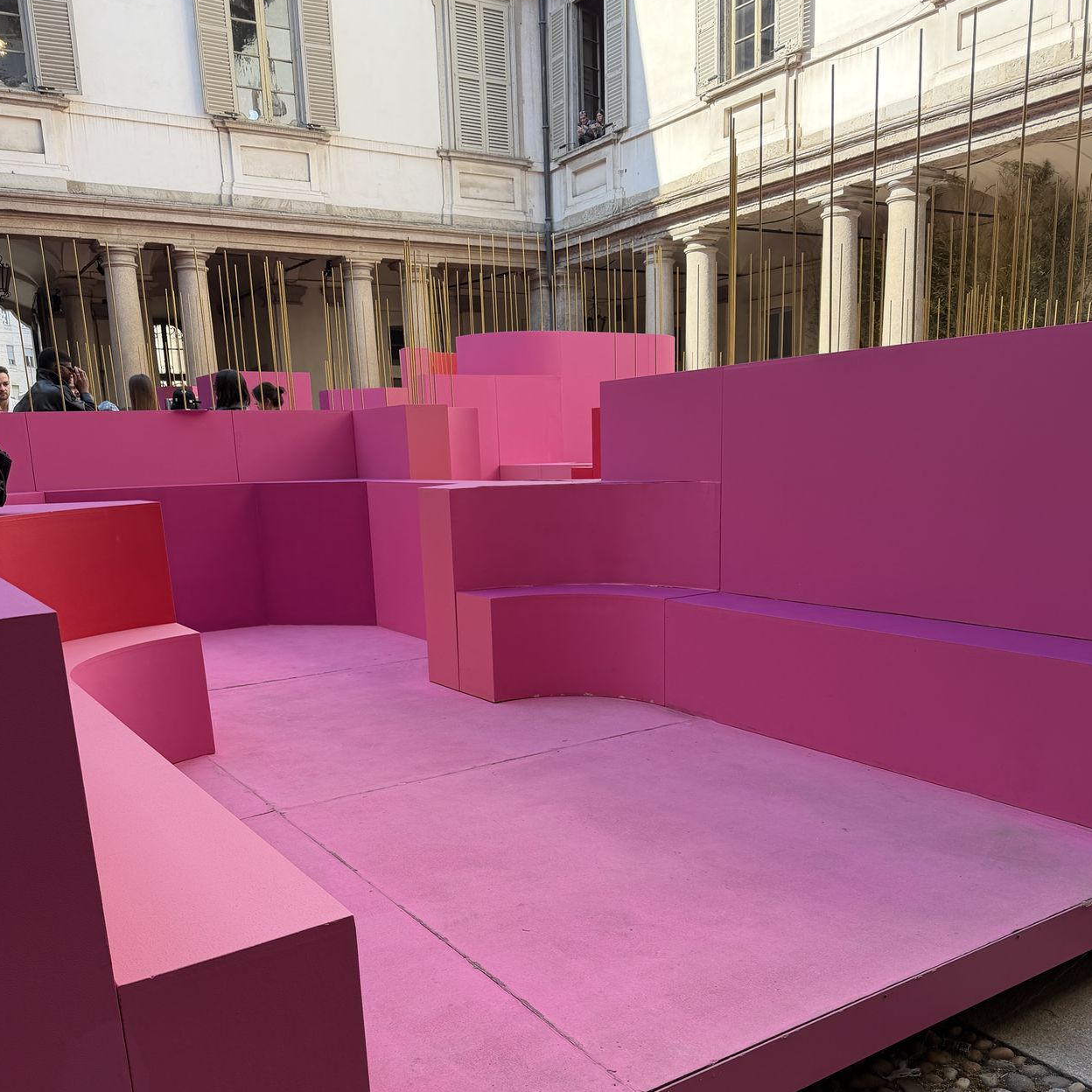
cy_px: 677
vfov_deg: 55.0
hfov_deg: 55.6
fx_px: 1035
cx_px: 556
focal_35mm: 29
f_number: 1.78
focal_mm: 6.76
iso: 100
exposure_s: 1/788
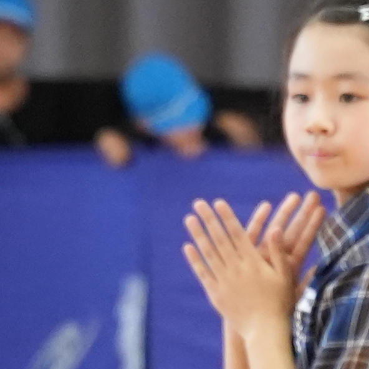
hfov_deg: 2.5
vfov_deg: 2.5
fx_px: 8370
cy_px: 338
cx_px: 788
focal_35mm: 694
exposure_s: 1/800
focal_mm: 70
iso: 3200
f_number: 2.8
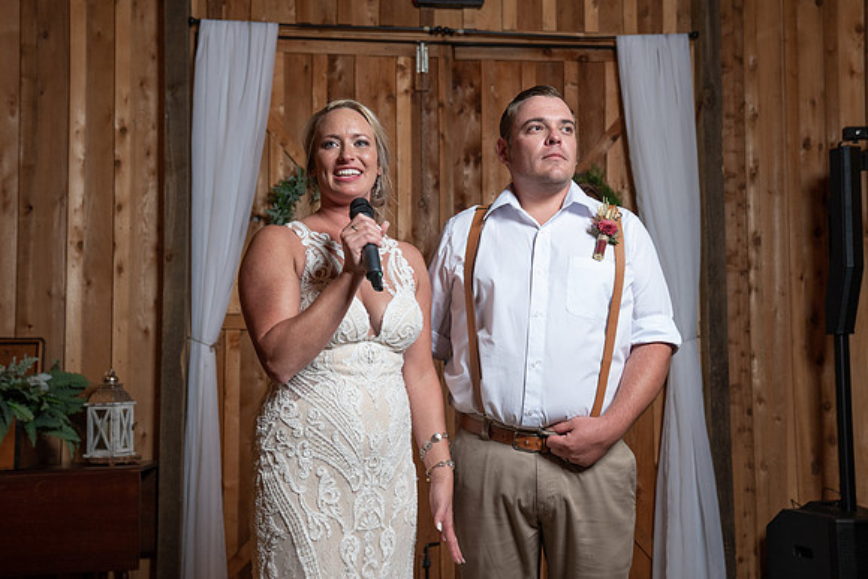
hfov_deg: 44.8
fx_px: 1054
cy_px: 302
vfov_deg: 30.7
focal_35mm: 44
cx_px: 444
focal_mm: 41
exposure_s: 1/200
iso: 1000
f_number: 4
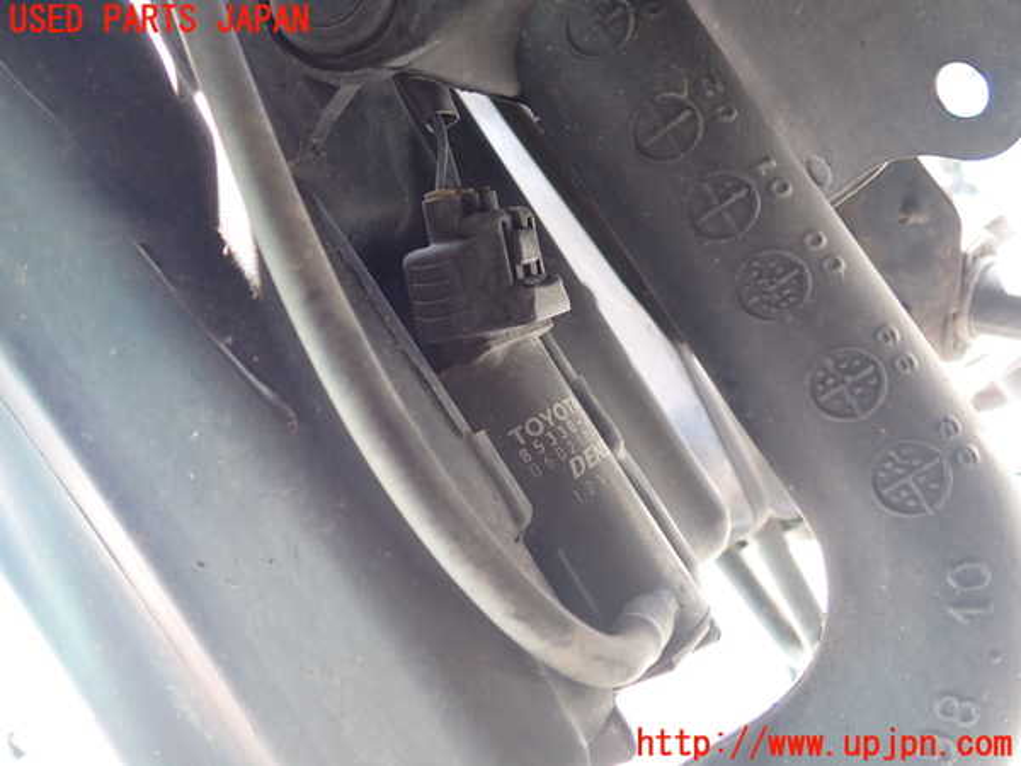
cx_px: 510
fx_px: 885
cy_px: 383
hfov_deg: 60.0
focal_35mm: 30
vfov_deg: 46.8
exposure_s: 1/40
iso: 200
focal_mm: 5.4
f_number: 2.3
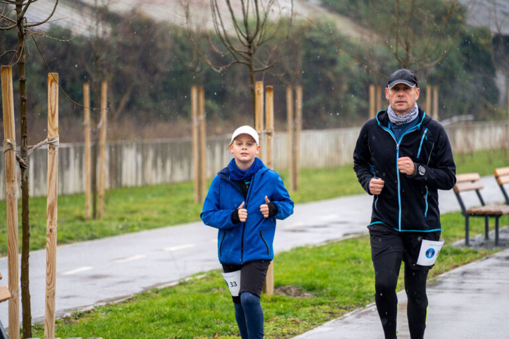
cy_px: 170
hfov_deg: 10.3
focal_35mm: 200
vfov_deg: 6.9
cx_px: 254
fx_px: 2828
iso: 400
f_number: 4
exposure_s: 1/500
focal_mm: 200
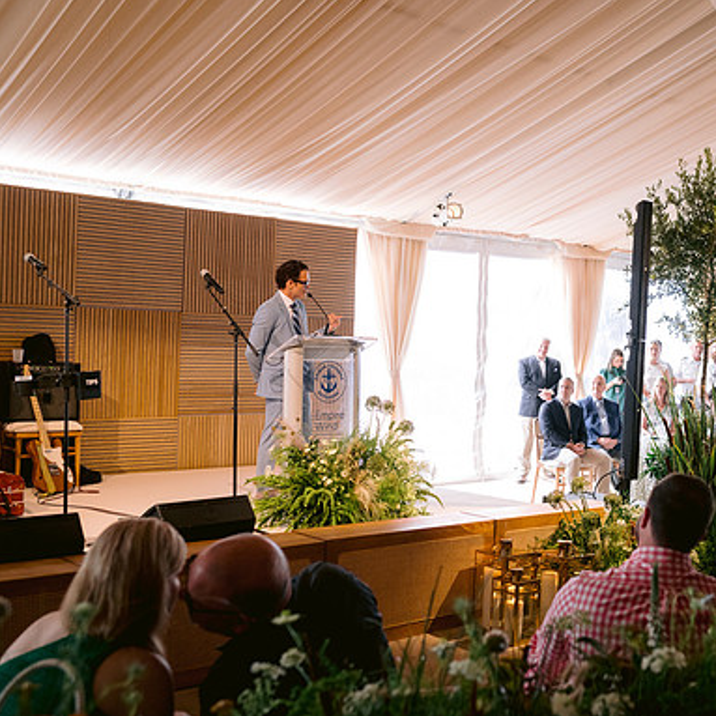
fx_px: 1053
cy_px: 358
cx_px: 525
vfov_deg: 37.6
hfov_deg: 36.8
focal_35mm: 45
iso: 1250
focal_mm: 35
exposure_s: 1/160
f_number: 3.5
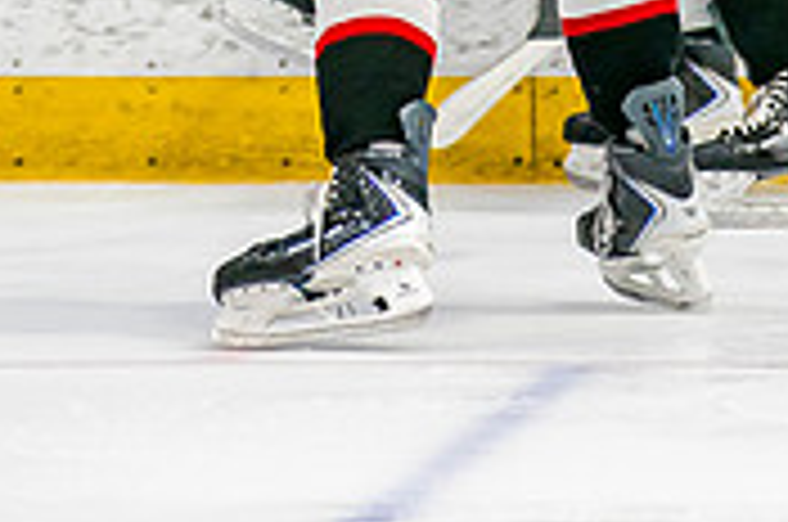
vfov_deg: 1.5
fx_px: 19795
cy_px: -177
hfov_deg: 2.3
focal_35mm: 906
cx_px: 700
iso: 800
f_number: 2.8
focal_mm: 170
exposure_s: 1/640
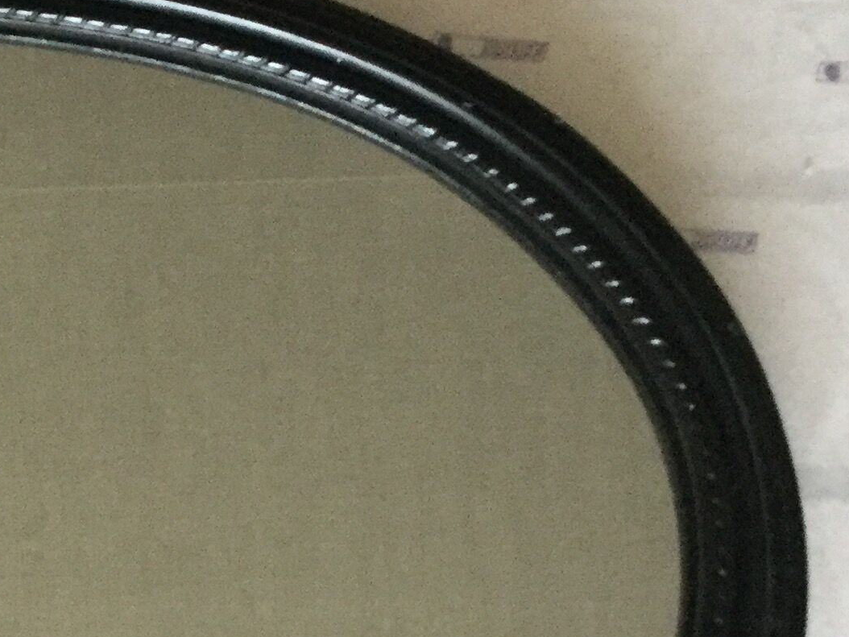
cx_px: -75
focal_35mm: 96
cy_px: 423
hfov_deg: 19.6
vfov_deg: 15.4
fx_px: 2355
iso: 200
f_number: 2.4
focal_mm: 3.3
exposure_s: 1/20
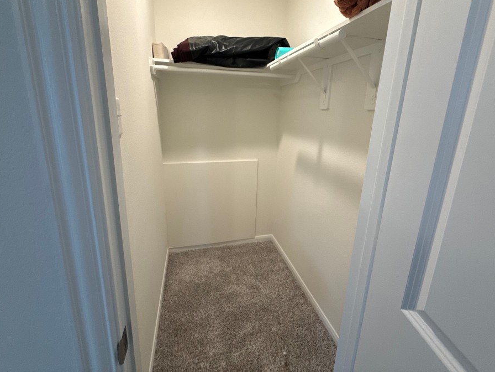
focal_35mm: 16
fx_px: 229
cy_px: 162
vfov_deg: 77.7
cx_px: 250
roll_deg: -1.1
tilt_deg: -12.1
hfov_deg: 94.5
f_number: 2.2
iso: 320
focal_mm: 2.22
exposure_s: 1/120
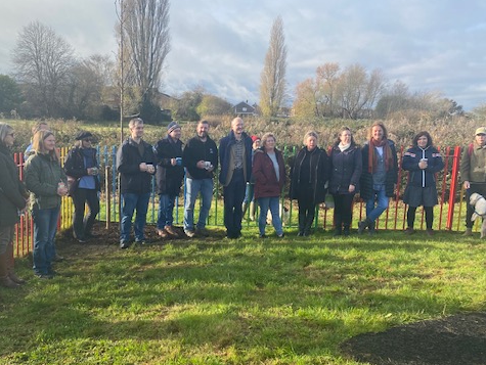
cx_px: 178
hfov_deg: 52.0
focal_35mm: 35
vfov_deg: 40.7
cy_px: 206
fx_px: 492
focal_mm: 4.25
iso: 32
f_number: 1.8
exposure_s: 1/1147
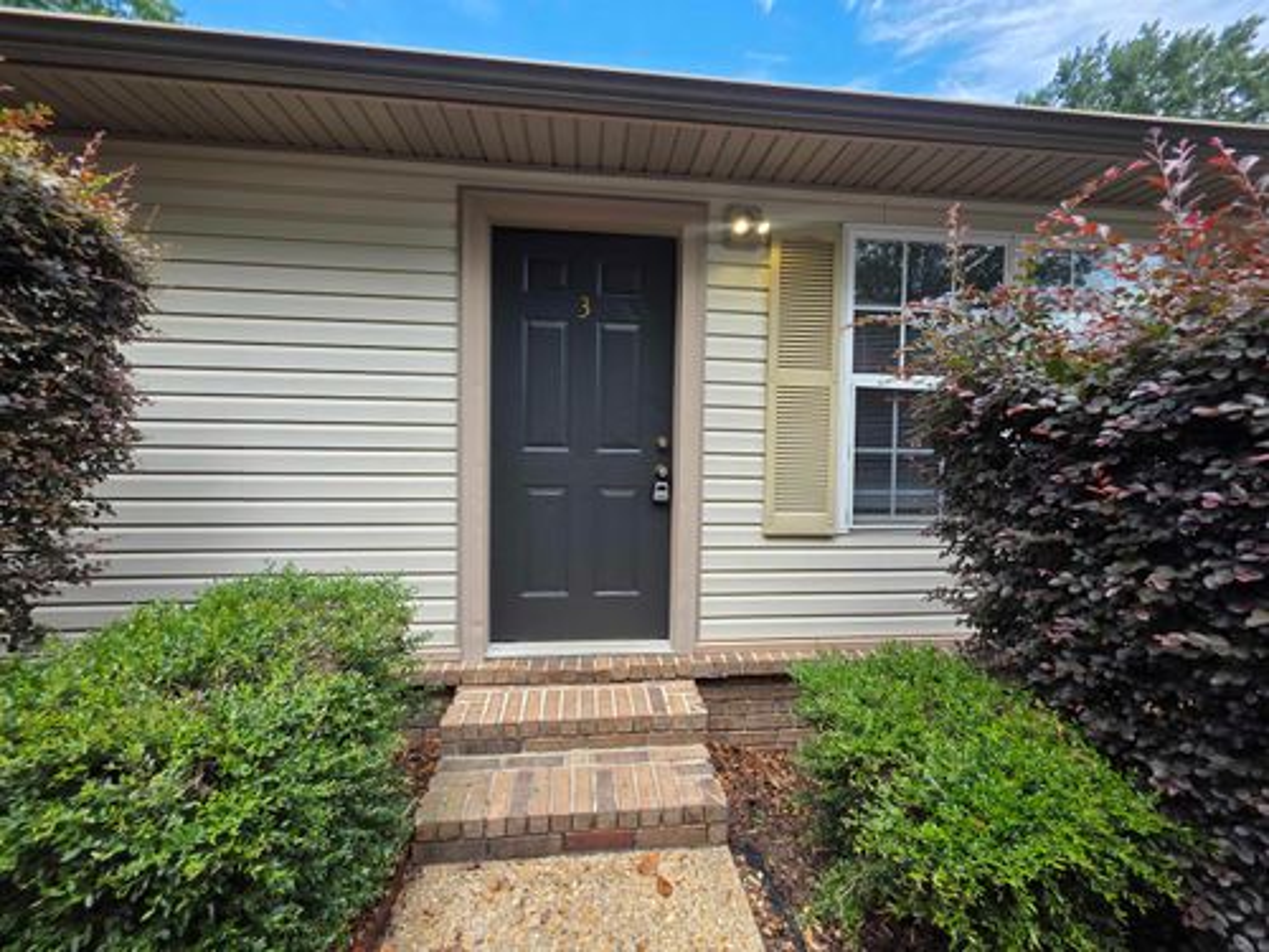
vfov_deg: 89.9
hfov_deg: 106.2
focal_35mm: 13
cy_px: 476
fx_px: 477
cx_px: 634
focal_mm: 2.2
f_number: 1.9
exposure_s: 1/484
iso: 40
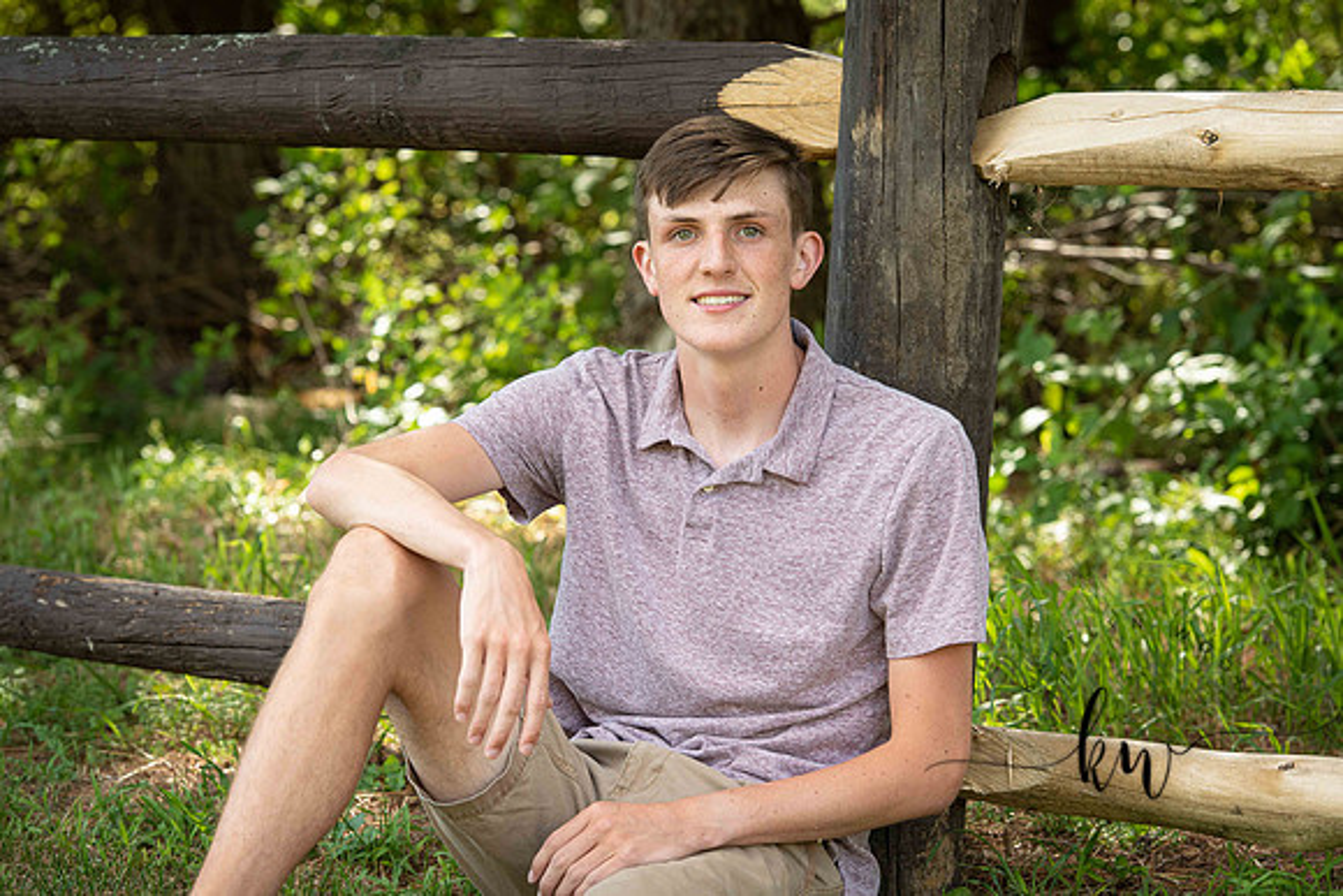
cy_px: 448
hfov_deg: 16.4
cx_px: 672
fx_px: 4664
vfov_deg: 11.0
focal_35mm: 125
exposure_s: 1/200
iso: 400
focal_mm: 125
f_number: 5.6
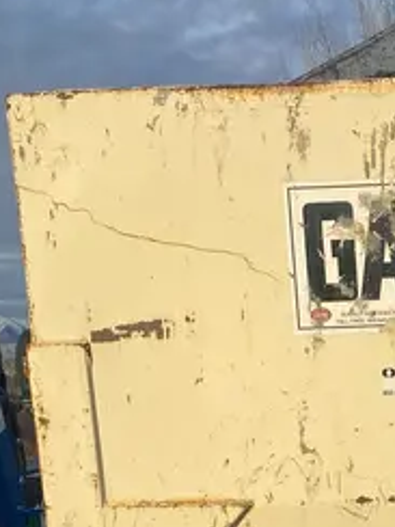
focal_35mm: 78
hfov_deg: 18.0
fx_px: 1187
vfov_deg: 22.7
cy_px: 660
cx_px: 473
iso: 32
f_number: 1.8
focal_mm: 4.25
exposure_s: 1/1608
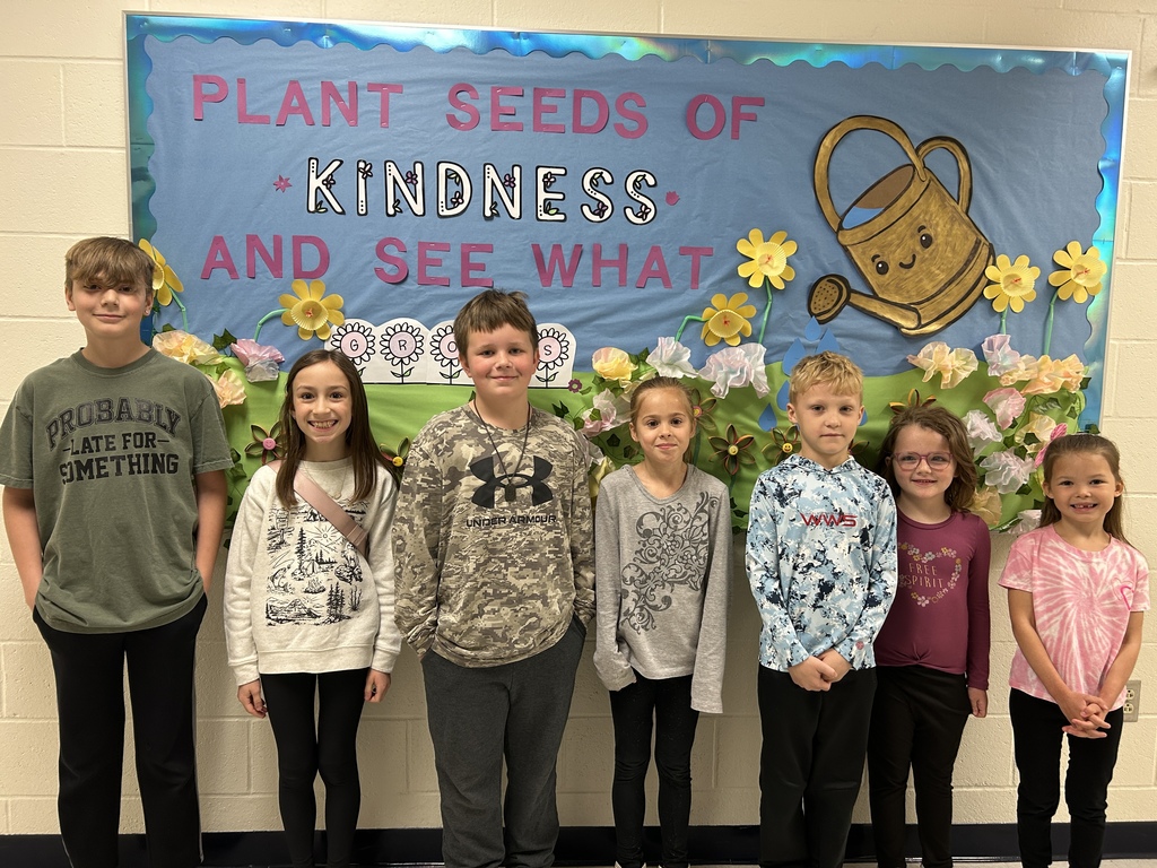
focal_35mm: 26
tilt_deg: -6.1
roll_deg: -0.6
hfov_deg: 67.3
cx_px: 578
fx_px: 869
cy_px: 434
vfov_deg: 53.1
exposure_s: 1/60
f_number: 1.5
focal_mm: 5.7
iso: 100
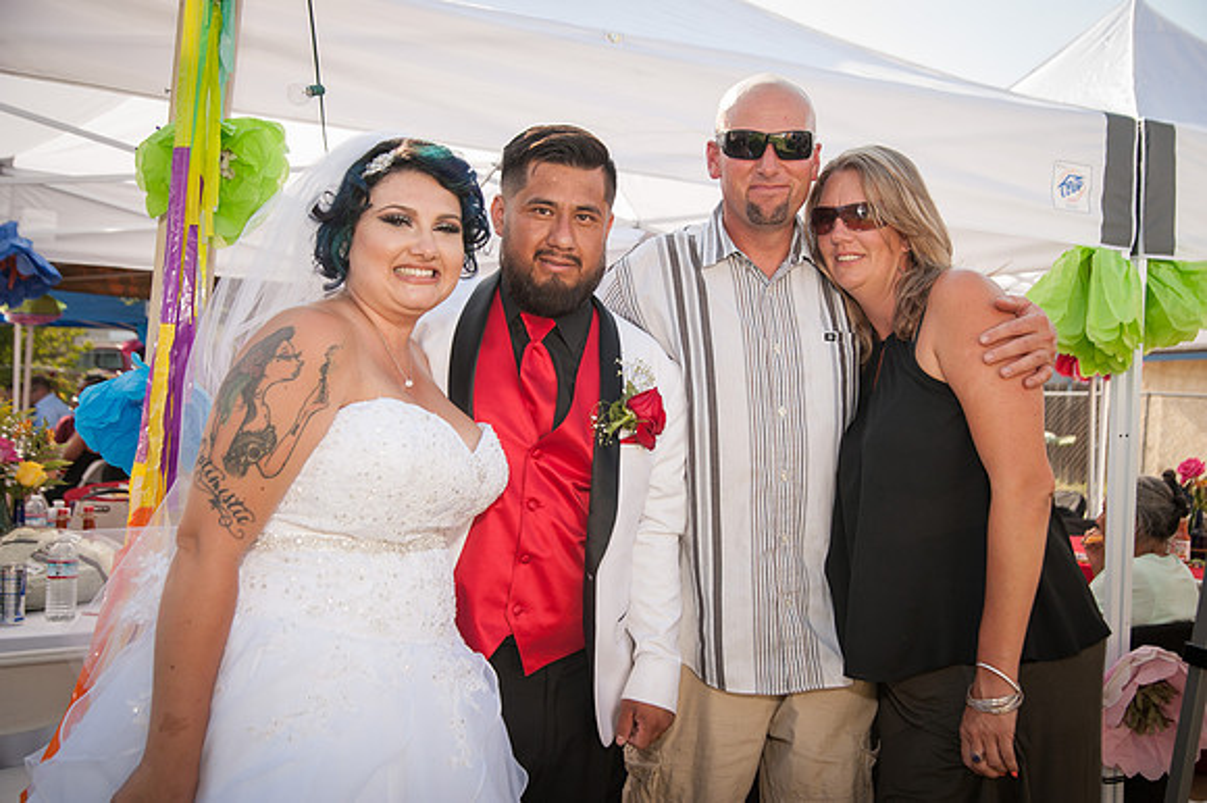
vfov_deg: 37.8
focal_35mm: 35
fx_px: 1173
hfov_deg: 54.4
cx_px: 604
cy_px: 402
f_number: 5
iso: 200
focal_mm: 35
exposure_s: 1/800
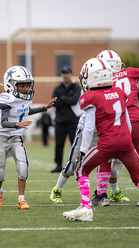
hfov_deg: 3.8
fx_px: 2075
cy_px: 124
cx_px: -7
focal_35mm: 316
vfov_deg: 6.8
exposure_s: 1/1250
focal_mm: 200
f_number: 2.8
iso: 200
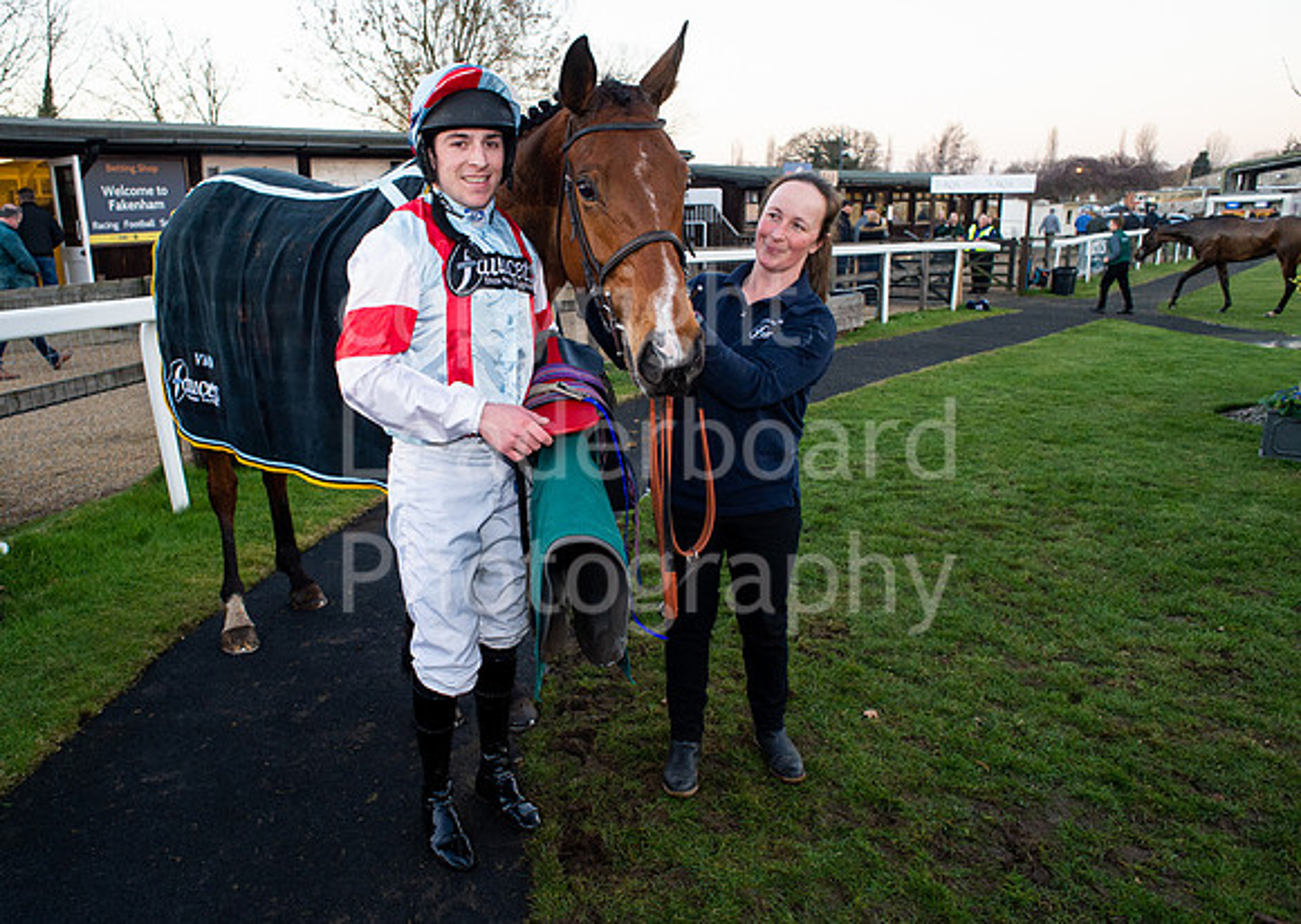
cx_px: 570
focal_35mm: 26
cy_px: 465
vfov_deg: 50.7
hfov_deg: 67.2
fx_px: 974
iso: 2000
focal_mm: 24
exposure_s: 1/160
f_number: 6.3
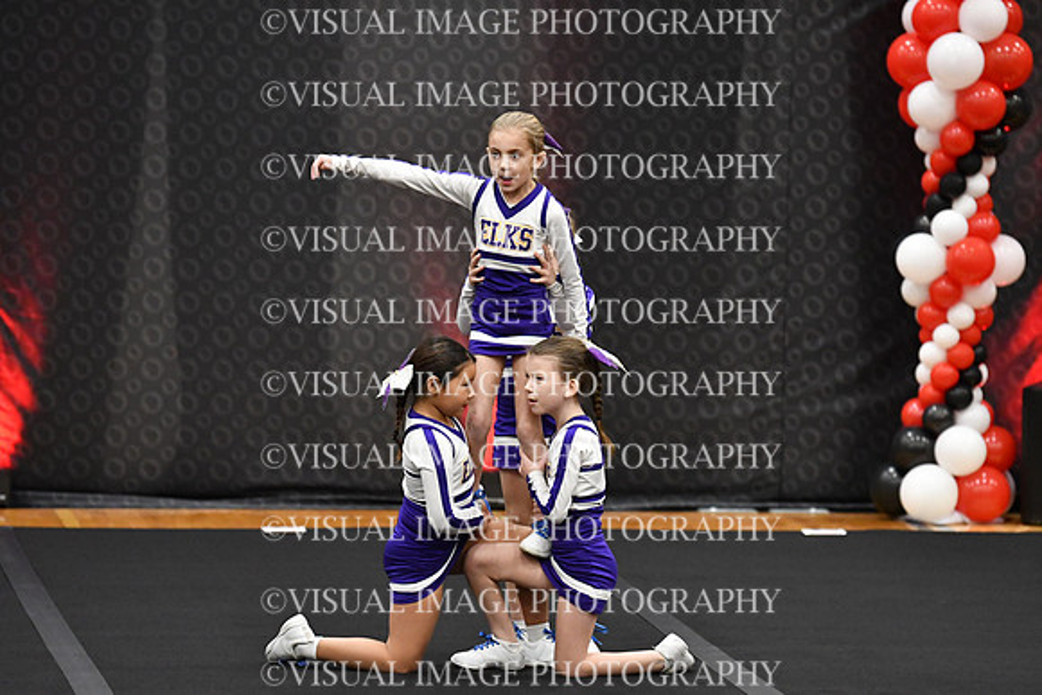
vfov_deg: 5.4
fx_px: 7382
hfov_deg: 8.1
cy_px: 348
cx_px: 521
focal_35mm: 255
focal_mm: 170
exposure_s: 1/800
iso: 5000
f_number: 2.8
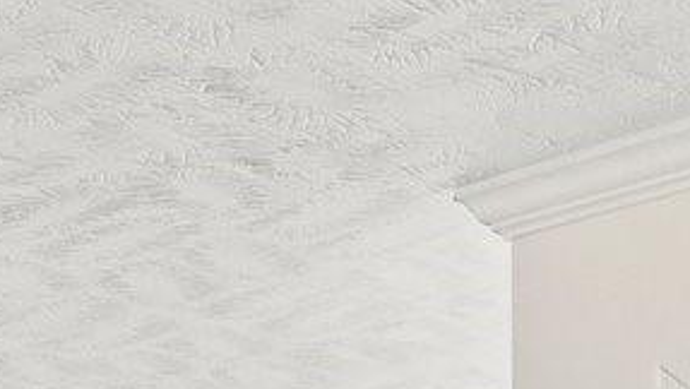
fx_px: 2051
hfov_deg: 16.2
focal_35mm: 112
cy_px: 1019
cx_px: -536
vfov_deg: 9.4
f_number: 8
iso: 400
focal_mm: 10
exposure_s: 1/25
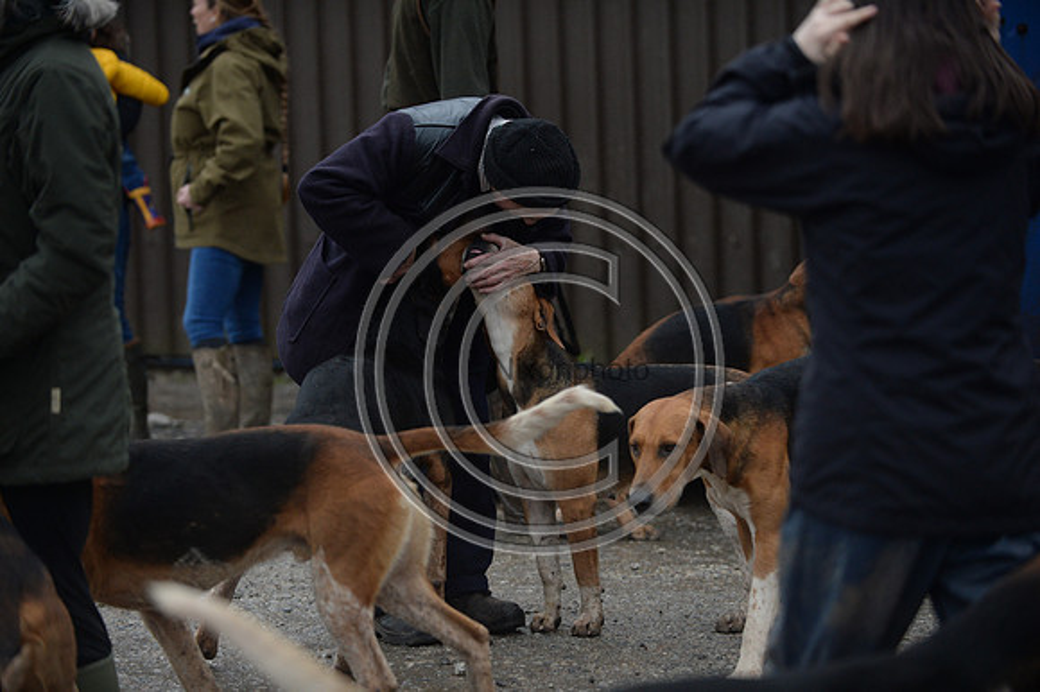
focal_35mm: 116
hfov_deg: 17.7
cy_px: 346
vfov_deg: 11.8
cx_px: 520
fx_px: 3349
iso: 1600
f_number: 2.8
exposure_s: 1/800
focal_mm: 116
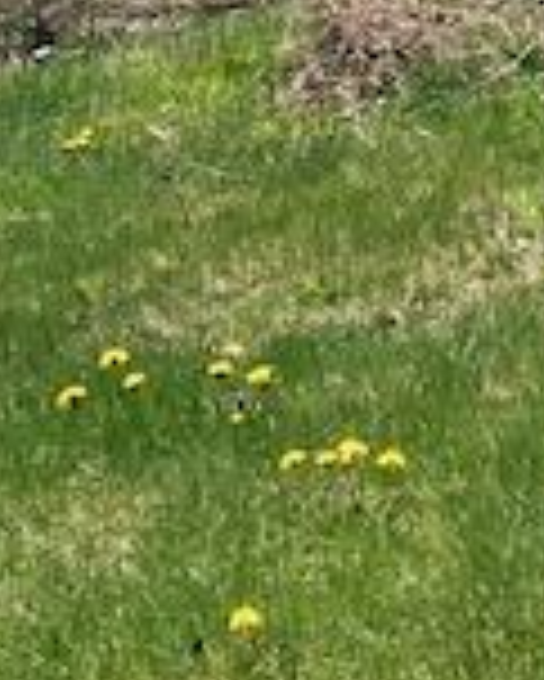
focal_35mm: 215
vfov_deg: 8.6
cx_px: 468
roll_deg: +0.5
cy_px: -513
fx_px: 4323
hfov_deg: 7.2
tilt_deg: -6.4
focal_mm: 6
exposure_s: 1/2519
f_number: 2
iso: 20
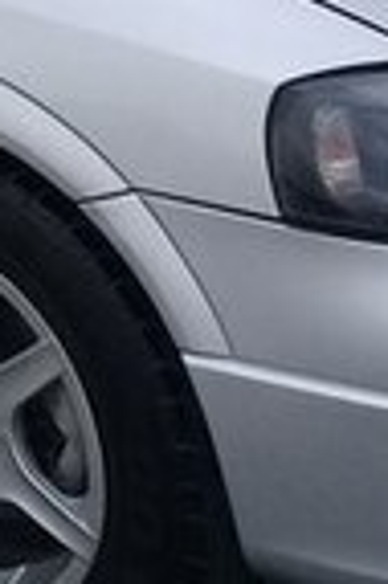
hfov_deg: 9.0
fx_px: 2414
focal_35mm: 149
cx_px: -176
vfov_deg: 13.1
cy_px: -267
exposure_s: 1/441
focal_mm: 3.3
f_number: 2.2
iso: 50
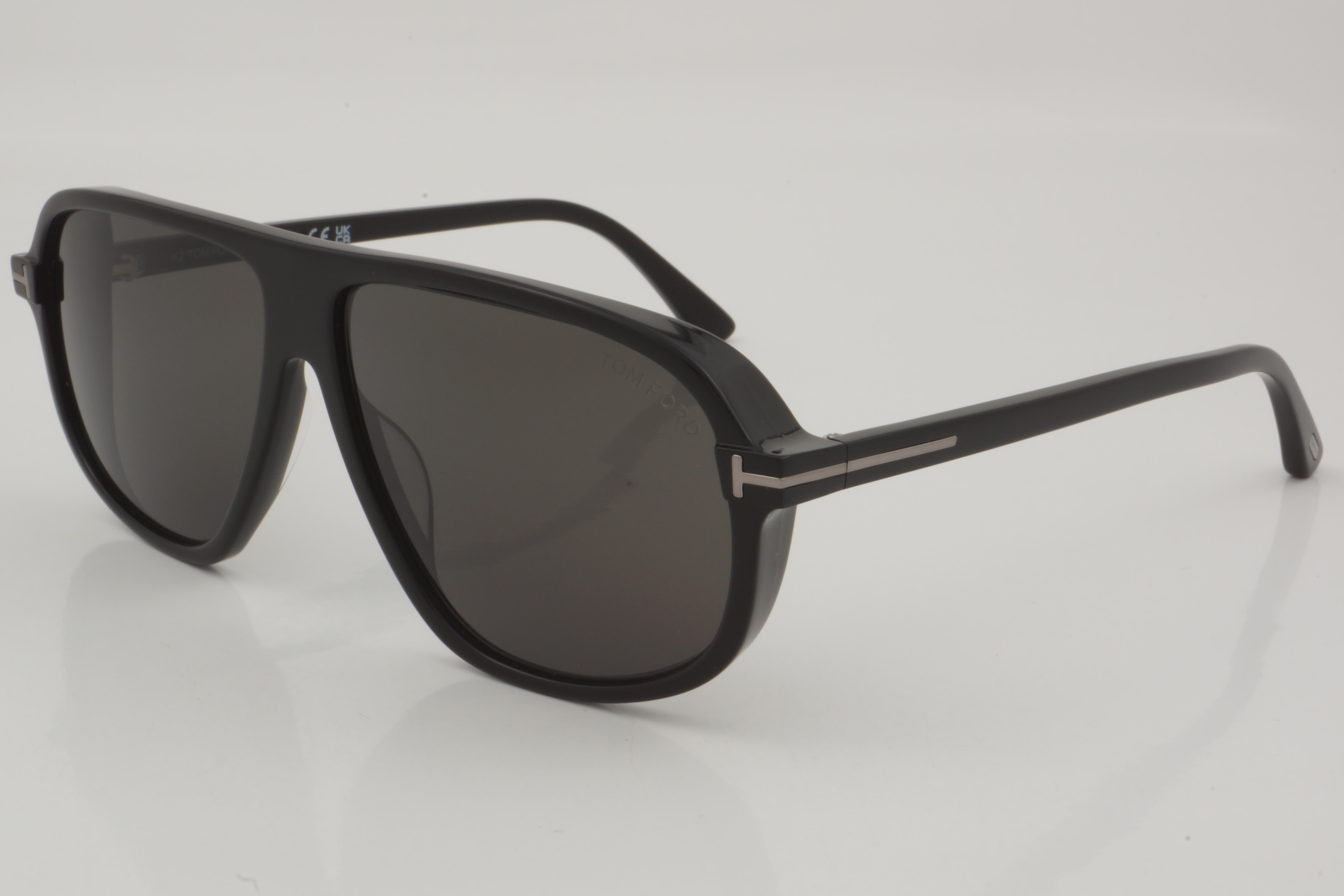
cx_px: 672
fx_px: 2800
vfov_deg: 18.2
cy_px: 448
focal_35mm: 75
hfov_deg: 27.0
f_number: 32
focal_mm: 50
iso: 100
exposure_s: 1/3
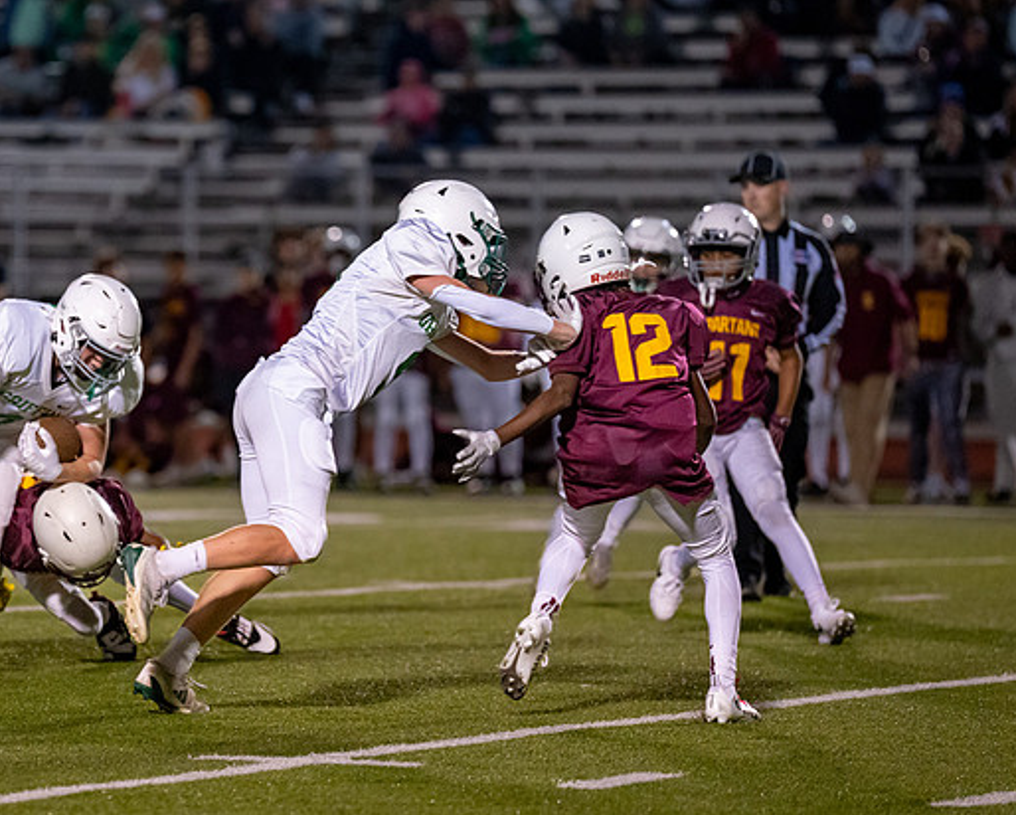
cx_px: 221
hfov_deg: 6.4
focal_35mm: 304
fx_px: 9148
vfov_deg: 5.1
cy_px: 364
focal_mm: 200
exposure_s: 1/1250
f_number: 2.8
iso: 4000
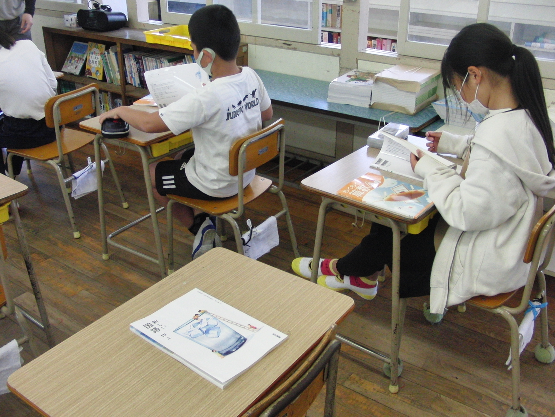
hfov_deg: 50.1
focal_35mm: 37
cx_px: 278
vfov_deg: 38.7
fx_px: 593
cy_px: 208
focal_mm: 6.42
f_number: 3.6
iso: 400
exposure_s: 1/60
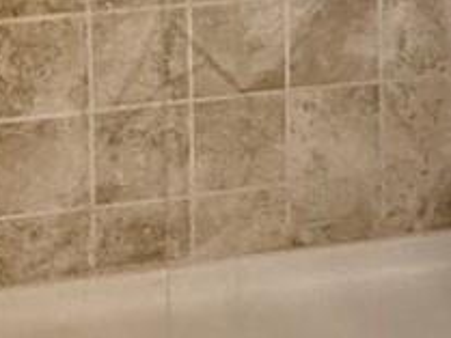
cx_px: 468
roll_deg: -0.2
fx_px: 1395
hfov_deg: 17.8
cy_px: -469
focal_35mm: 107
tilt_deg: -1.8
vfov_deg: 11.5
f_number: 2.2
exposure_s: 1/60
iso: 400
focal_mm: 2.22
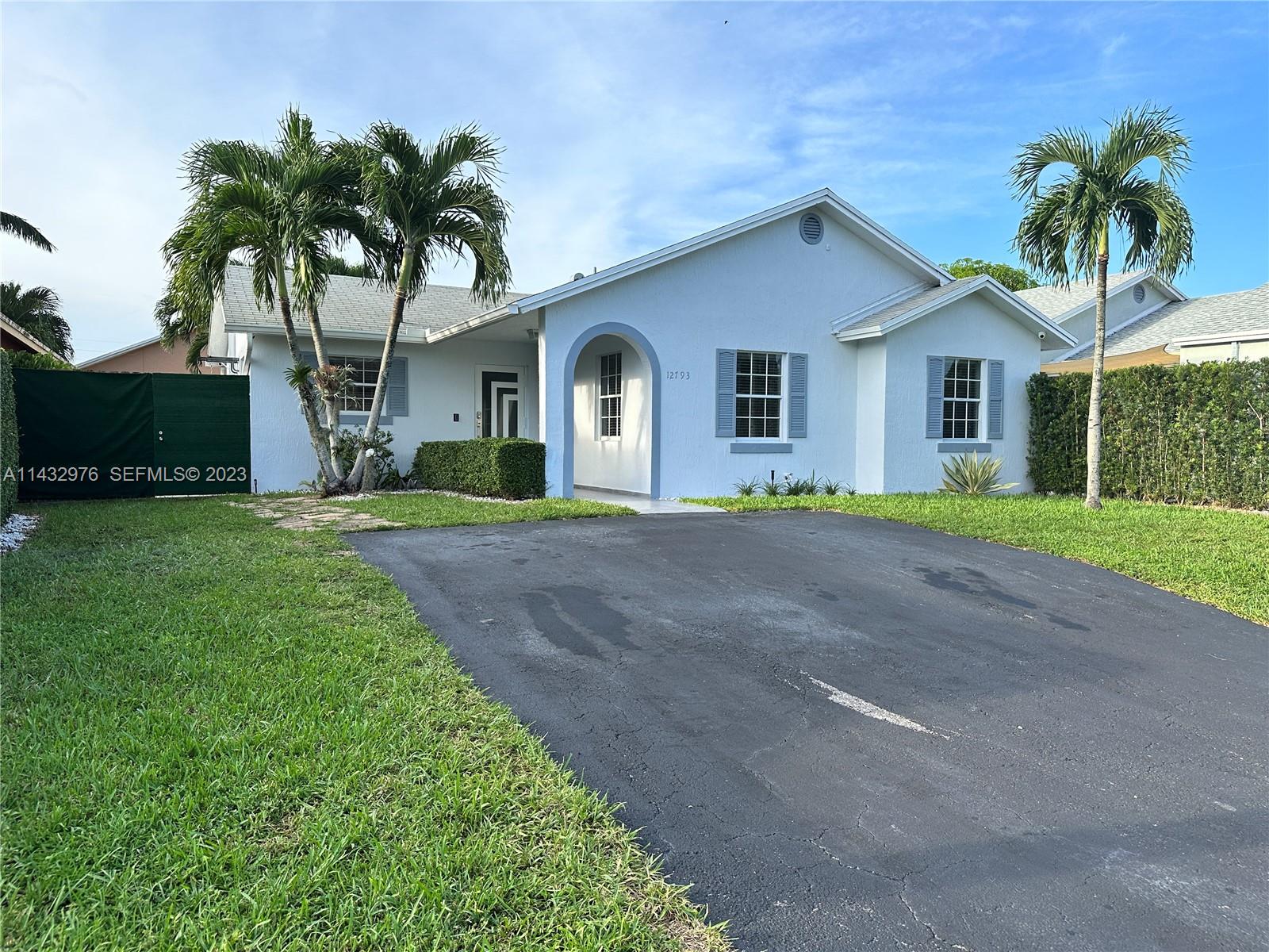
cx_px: 634
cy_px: 476
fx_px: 880
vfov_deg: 56.8
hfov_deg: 71.6
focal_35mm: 24
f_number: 1.78
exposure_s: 1/1119
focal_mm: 6.86
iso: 80
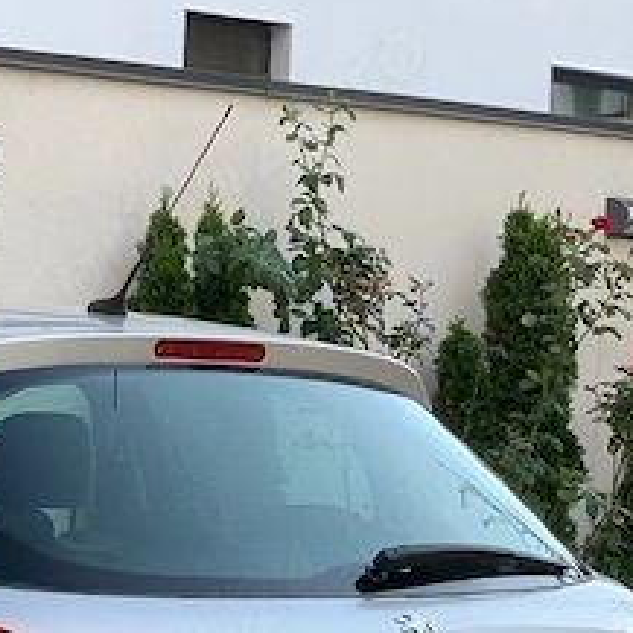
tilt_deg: -4.0
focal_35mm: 127
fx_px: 2627
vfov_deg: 13.5
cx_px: -99
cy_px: 636
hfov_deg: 13.4
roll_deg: -2.3
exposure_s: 1/130
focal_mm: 6
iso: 16
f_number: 2.4
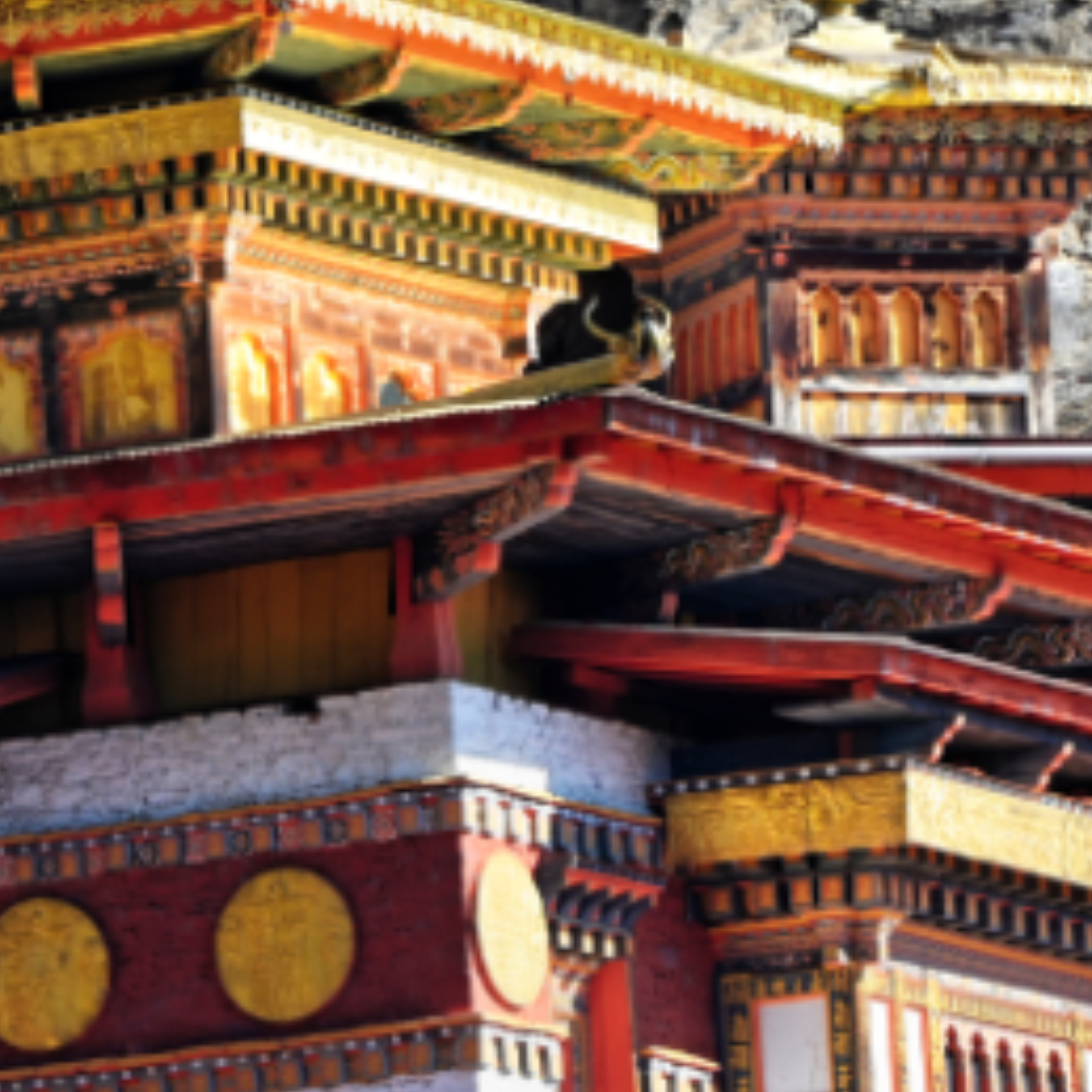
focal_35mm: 590
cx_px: -177
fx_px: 21057
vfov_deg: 3.0
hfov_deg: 3.0
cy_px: 723
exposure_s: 1/200
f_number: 8
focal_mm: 180
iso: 200
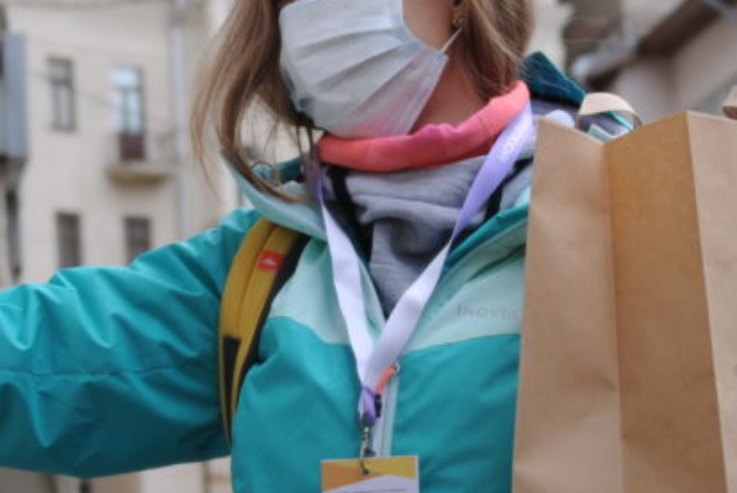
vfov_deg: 9.7
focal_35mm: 141
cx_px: 346
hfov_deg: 14.5
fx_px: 2889
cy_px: 255
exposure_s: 1/125
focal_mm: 38
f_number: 4
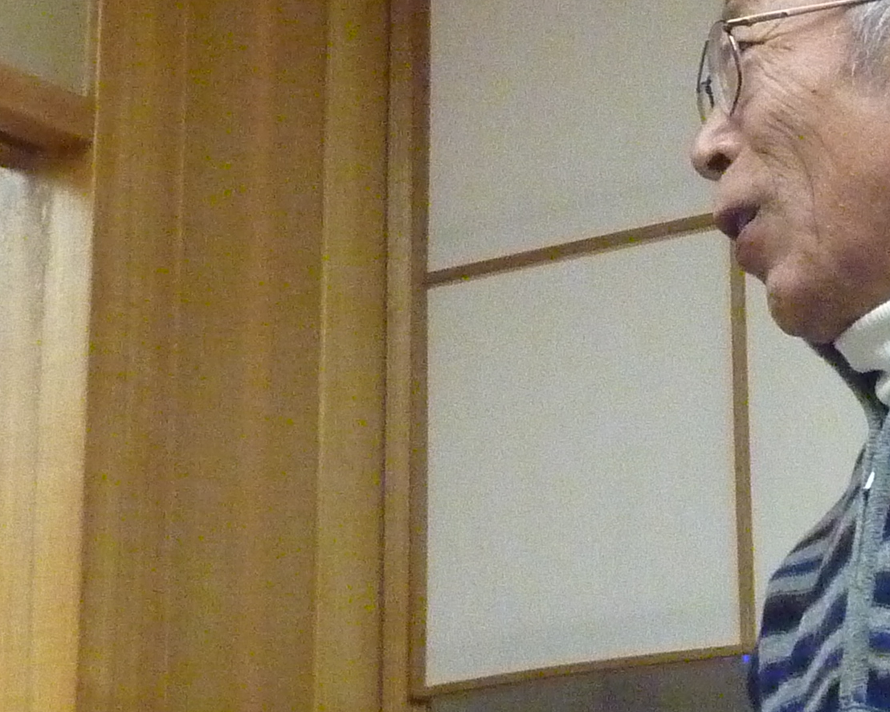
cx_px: 680
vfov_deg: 9.8
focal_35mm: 157
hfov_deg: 12.2
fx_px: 4135
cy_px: 243
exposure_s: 1/30
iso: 800
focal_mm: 7.9
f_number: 3.8
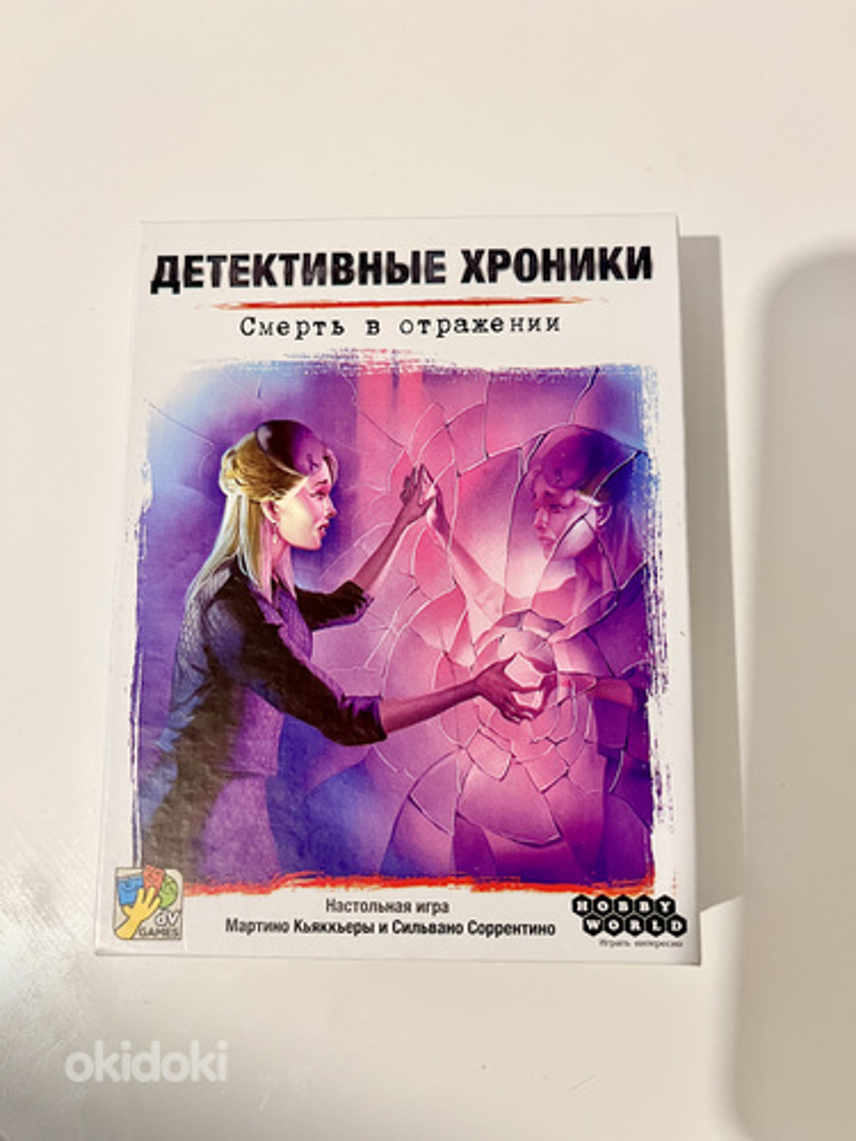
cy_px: 570
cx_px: 428
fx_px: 857
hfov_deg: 53.1
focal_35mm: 26
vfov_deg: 67.3
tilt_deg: -80.6
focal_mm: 5.1
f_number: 1.6
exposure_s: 1/50
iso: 250
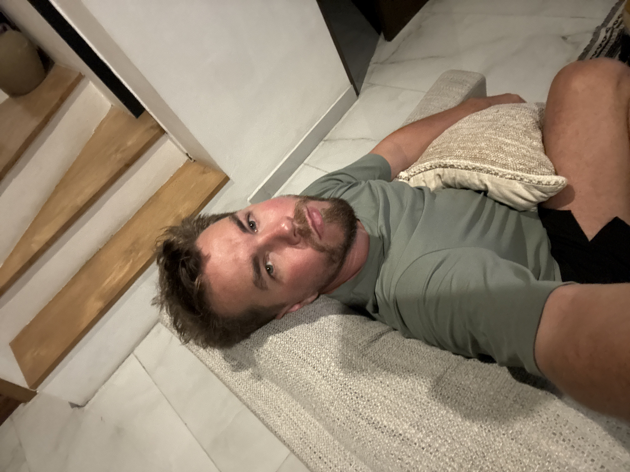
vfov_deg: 58.9
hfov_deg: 73.9
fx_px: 419
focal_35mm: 23
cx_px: 315
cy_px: 236
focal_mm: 2.69
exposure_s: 1/20
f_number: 1.9
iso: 640
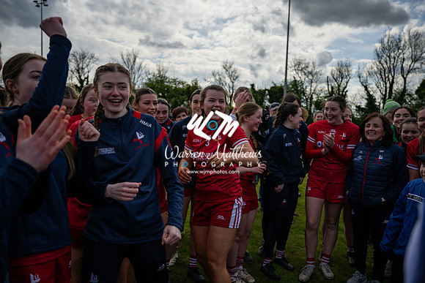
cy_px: 142
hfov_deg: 65.5
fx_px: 331
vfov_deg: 46.4
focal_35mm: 28
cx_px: 212
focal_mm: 28
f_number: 2.8
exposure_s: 1/6400
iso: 125
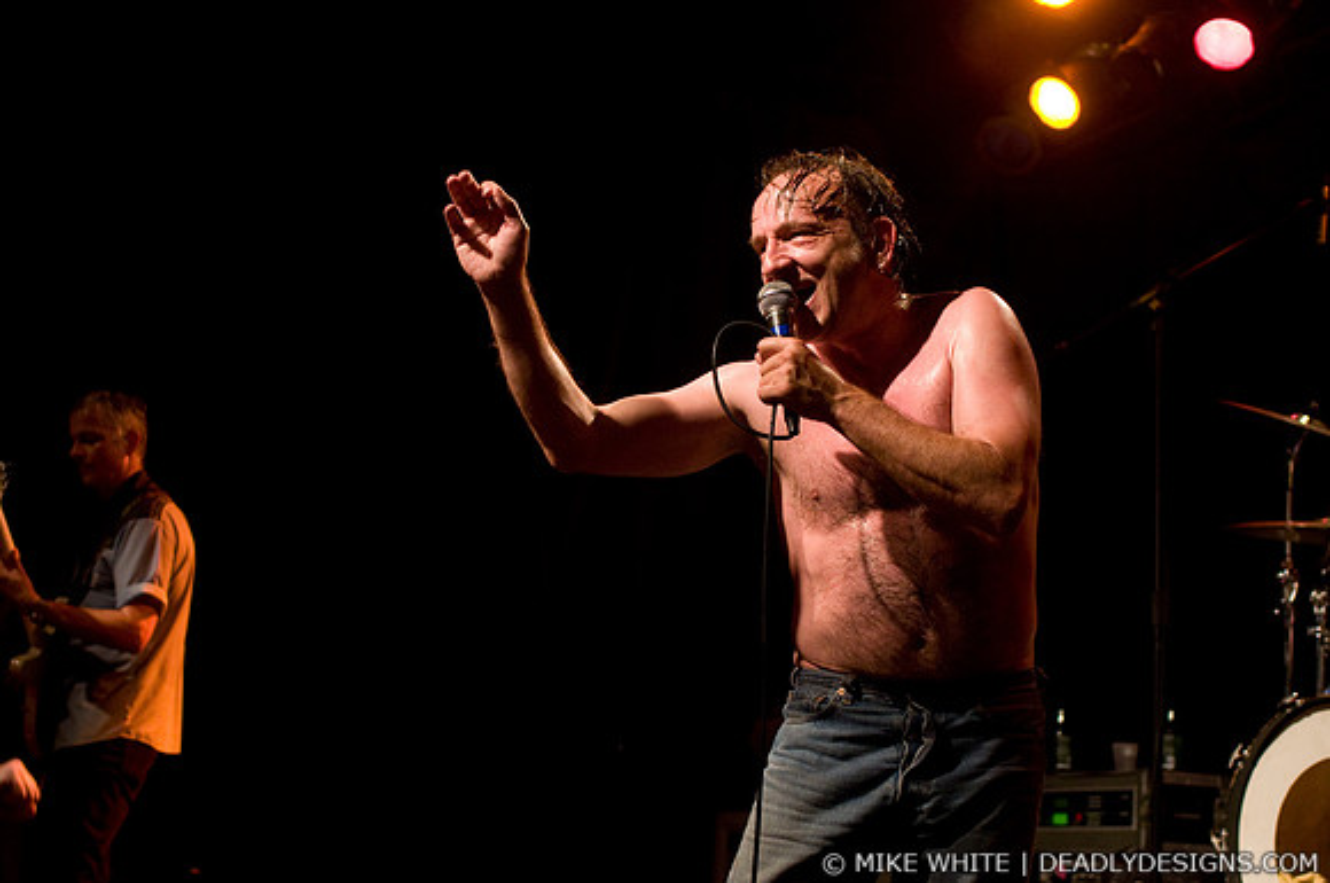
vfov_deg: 25.7
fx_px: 1937
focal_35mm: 52
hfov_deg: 37.9
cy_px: 442
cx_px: 665
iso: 1000
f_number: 2.8
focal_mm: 35
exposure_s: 1/125
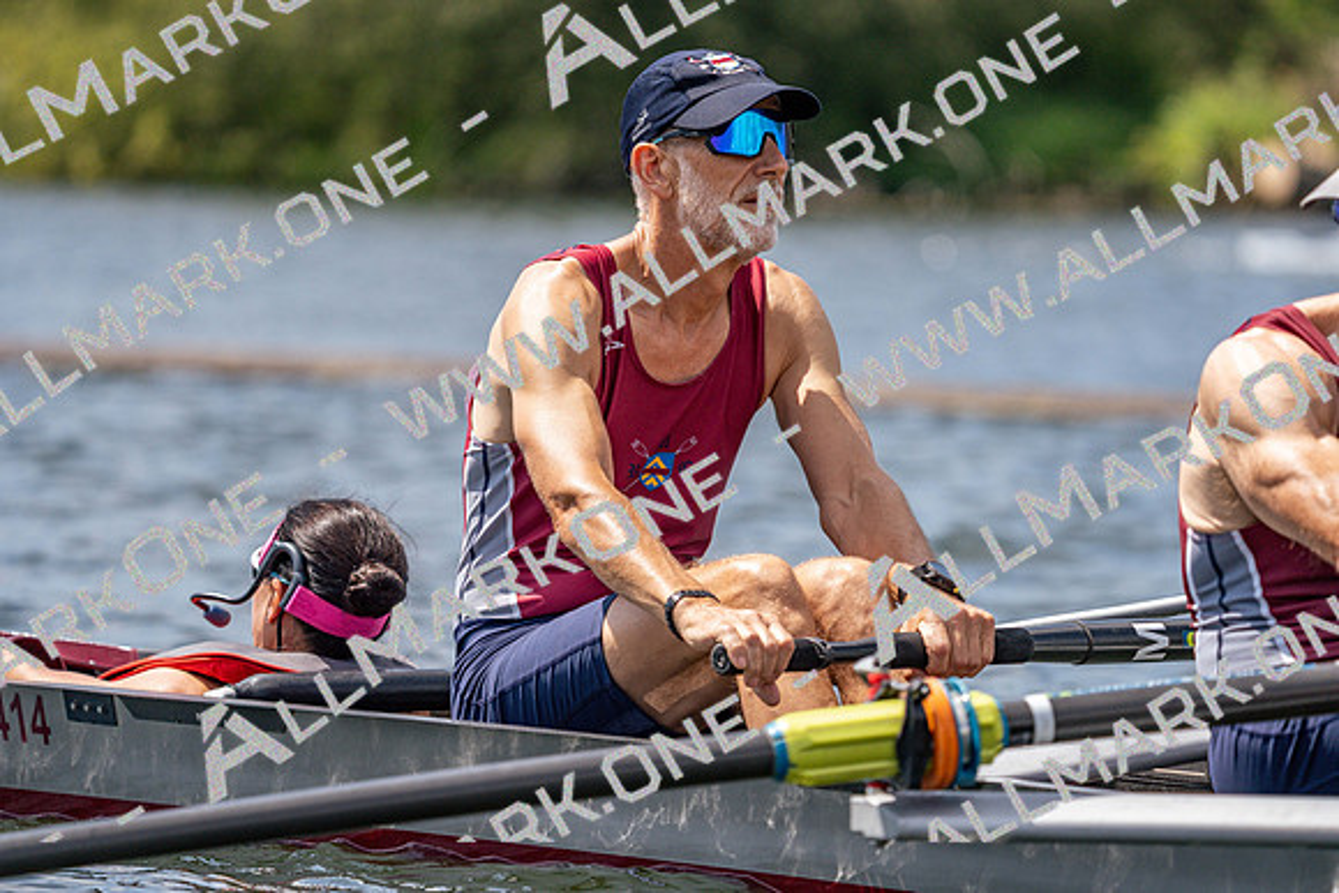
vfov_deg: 4.0
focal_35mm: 347
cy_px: 446
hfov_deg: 5.9
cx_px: 670
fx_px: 12909
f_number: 6.3
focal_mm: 347
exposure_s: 1/2000
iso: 320
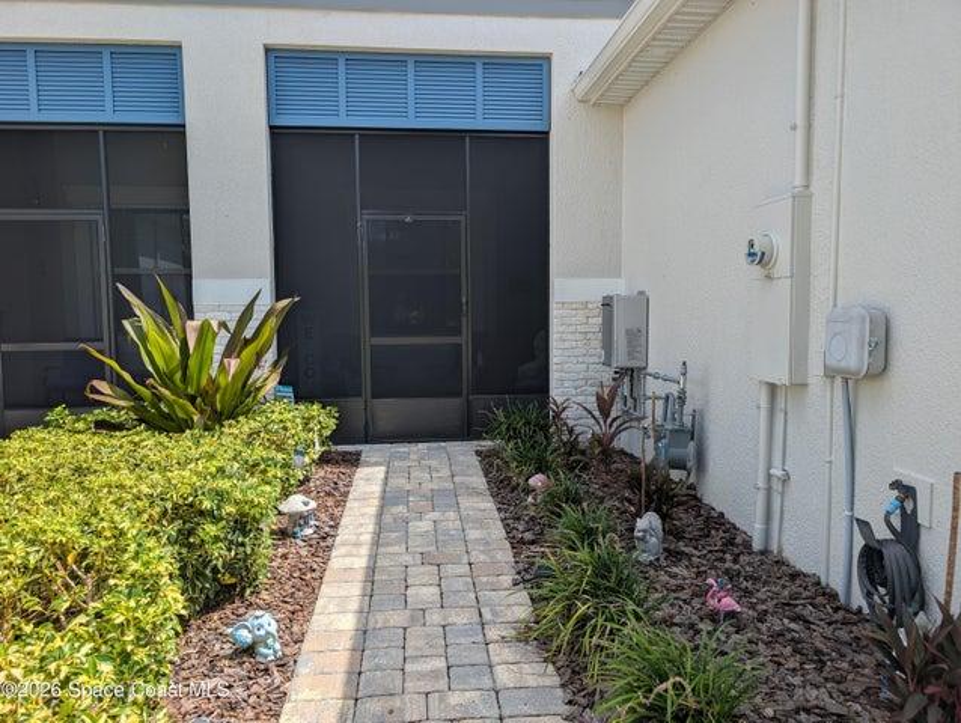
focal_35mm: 24
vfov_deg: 56.9
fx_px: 667
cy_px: 362
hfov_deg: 71.5
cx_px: 480
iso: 18
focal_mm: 6.9
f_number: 1.68
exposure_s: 1/840
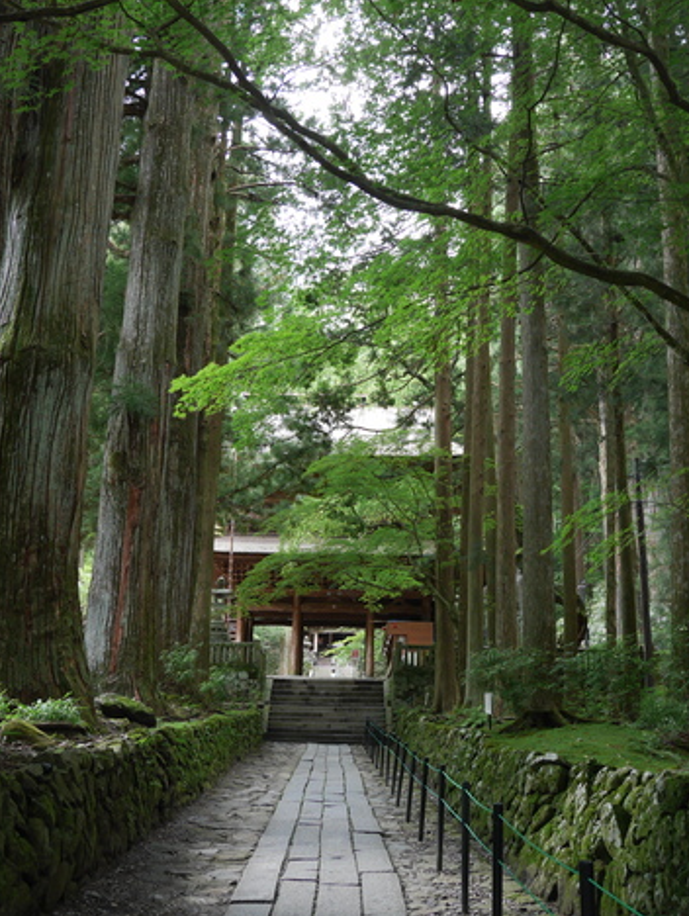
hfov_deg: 35.2
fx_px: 1086
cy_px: 388
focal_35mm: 41
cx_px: 373
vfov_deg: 45.6
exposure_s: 1/60
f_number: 3.9
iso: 500
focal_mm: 16
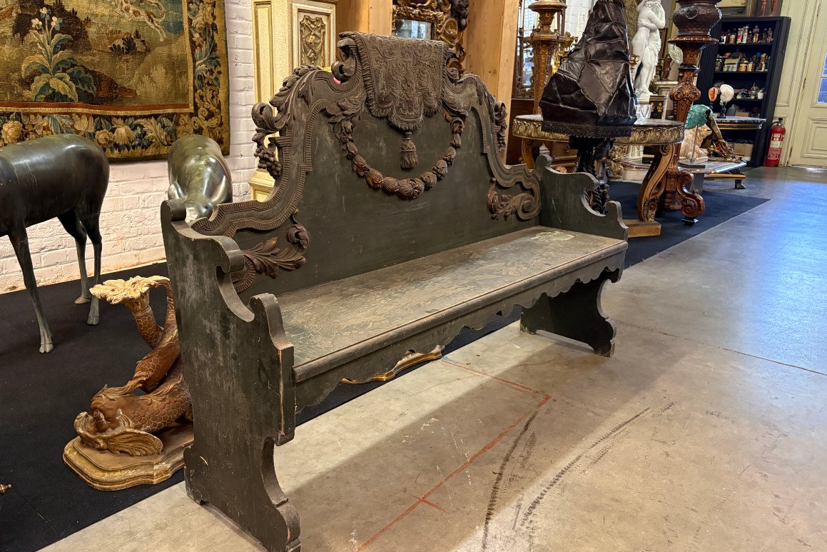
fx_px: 643
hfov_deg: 65.5
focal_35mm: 28
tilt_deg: -17.5
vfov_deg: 46.4
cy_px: 293
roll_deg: -0.9
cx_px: 417
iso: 400
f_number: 1.6
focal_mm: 5.96
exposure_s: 1/50
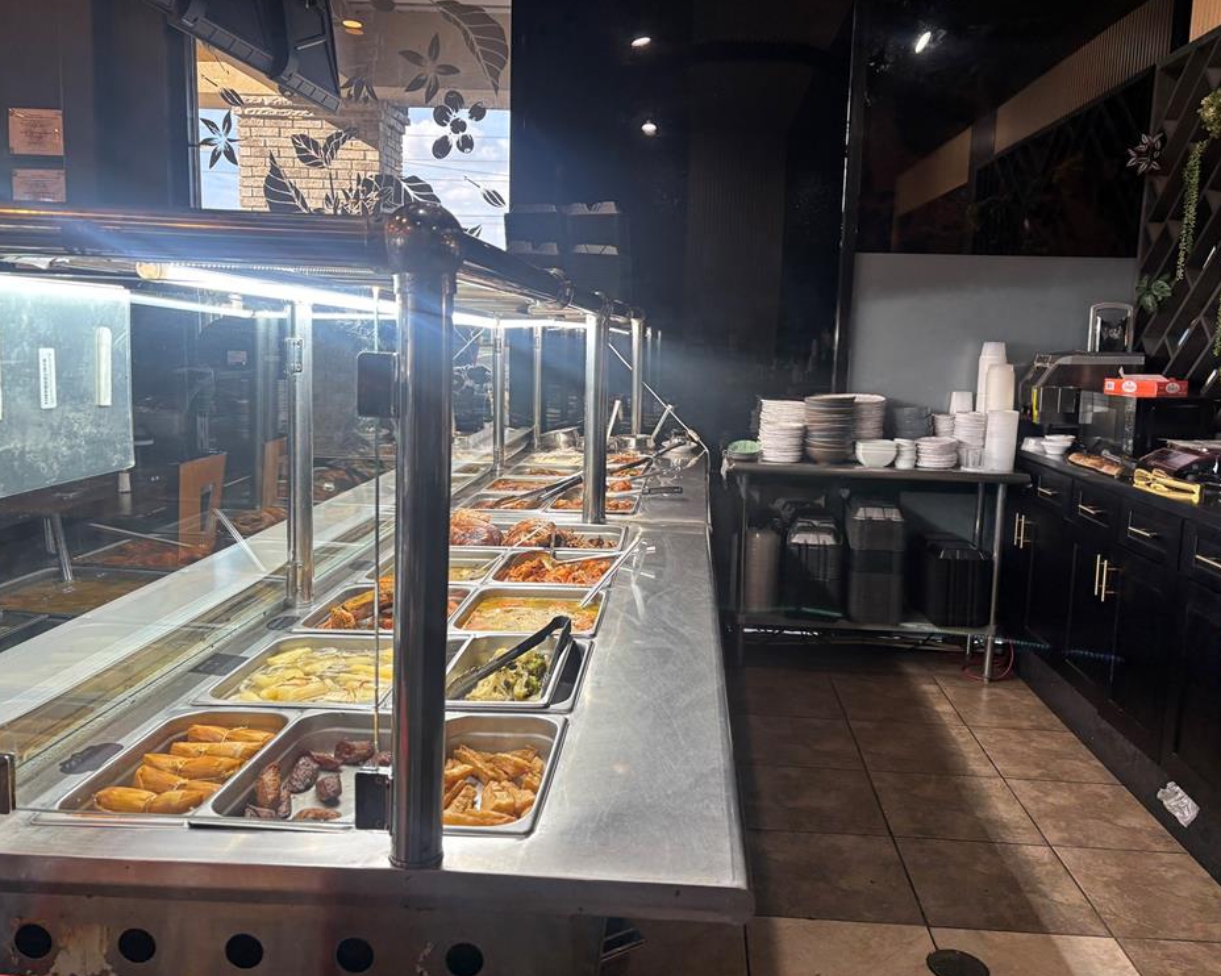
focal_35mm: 28
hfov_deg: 62.2
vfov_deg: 51.5
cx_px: 641
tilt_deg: -8.6
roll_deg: -2.2
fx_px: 1012
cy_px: 476
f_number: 1.6
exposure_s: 1/120
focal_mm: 5.96
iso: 100
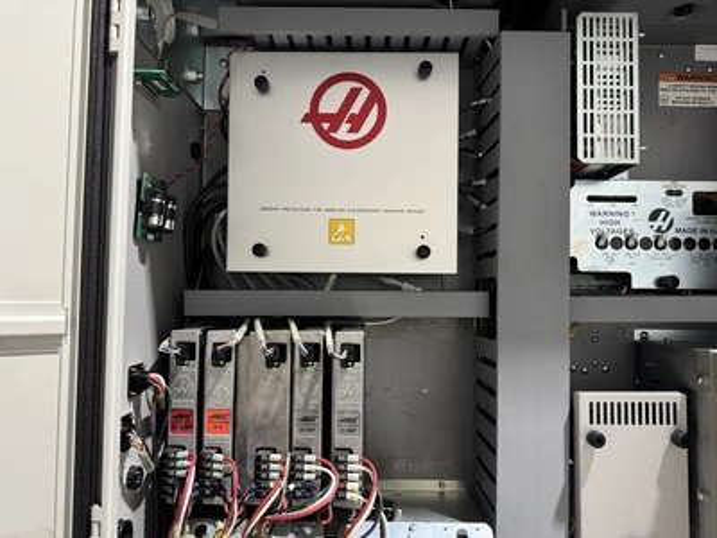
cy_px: 269
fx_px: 497
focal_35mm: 24
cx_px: 358
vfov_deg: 56.8
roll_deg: -0.7
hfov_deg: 71.6
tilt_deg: +2.7
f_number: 1.78
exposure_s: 1/120
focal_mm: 6.76
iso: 200
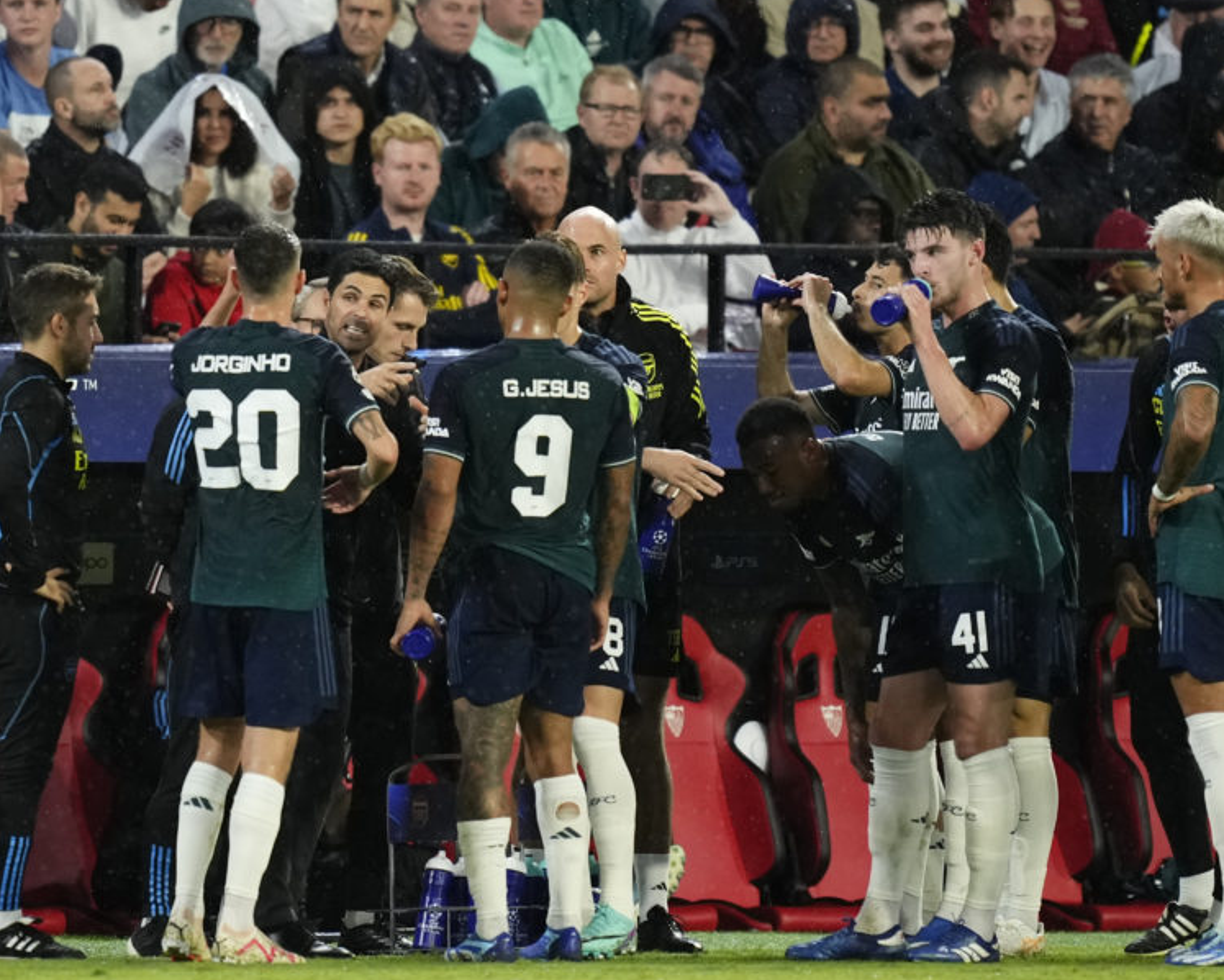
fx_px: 27974
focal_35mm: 772
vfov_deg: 2.0
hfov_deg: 2.5
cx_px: 641
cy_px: 460
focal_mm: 400
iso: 2500
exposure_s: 1/1600
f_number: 2.8
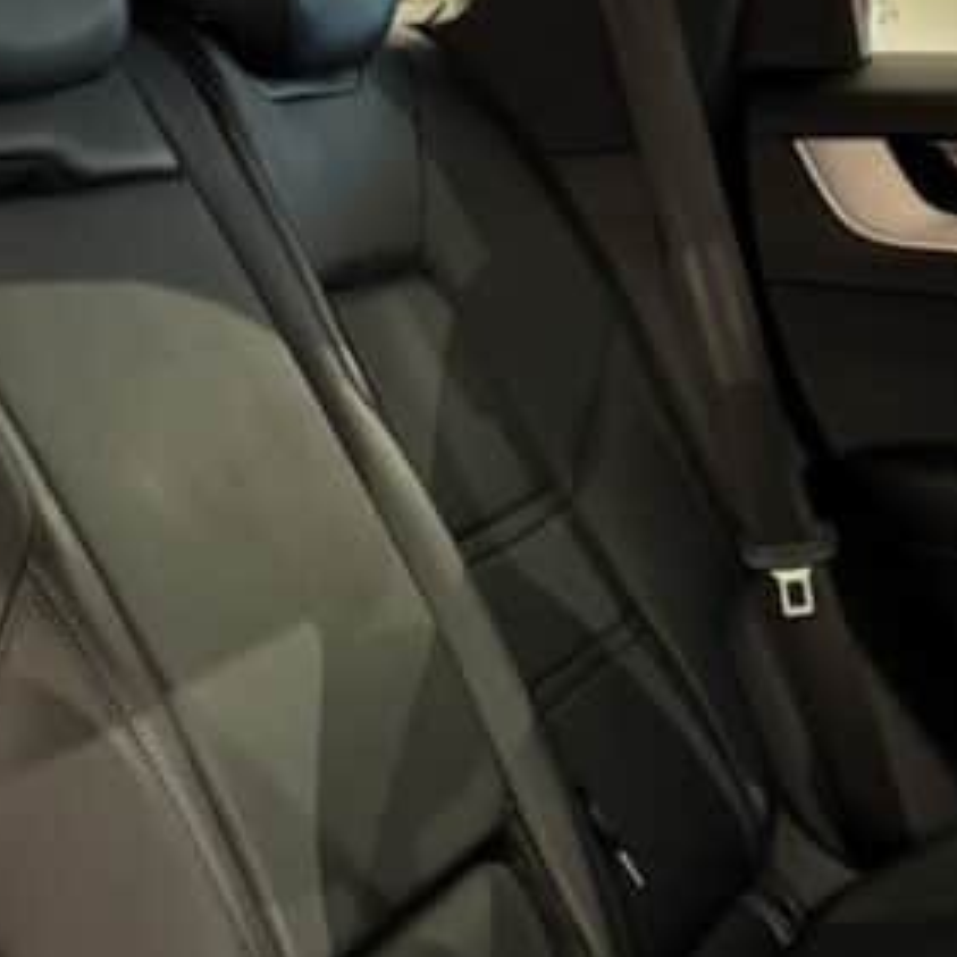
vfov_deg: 21.4
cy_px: 768
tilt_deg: -15.8
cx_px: 538
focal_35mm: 80
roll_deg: +1.2
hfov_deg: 21.6
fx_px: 2502
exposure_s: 1/28
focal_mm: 6.76
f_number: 1.78
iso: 1250
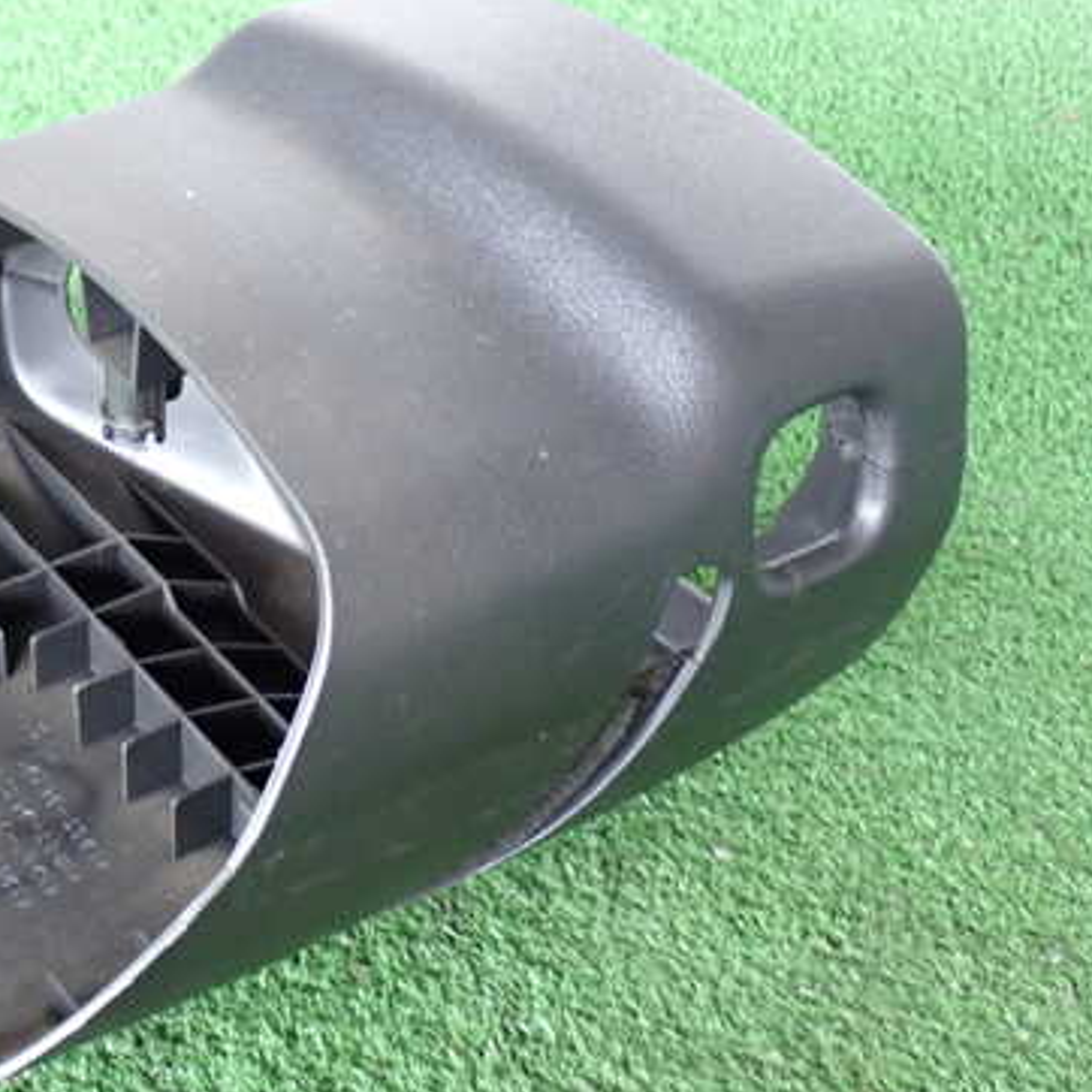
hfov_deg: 28.1
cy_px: 528
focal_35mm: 60
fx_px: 2141
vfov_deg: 28.6
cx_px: 247
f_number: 2.8
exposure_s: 1/40
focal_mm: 7.31
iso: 640
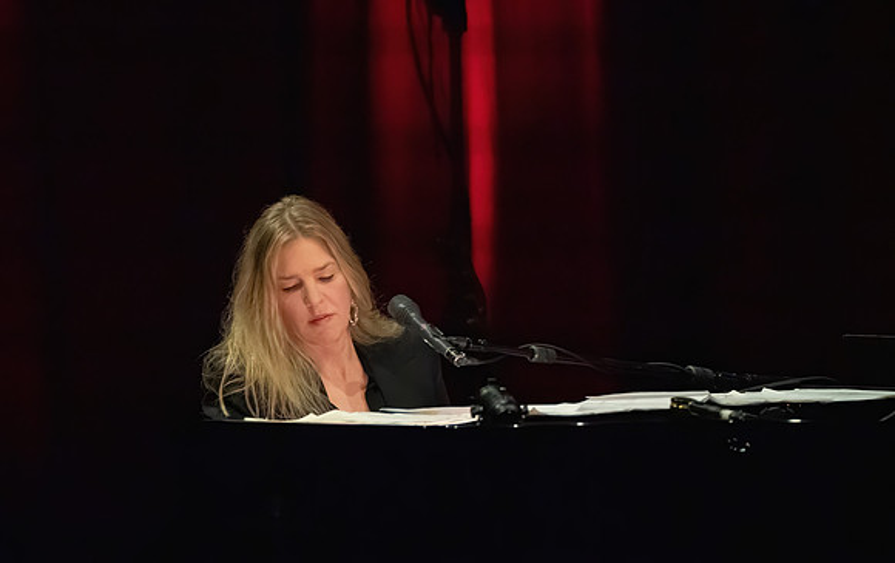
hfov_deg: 3.9
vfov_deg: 2.5
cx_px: 306
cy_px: 331
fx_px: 13092
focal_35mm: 536
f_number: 8
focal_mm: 400
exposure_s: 1/320
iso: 25600
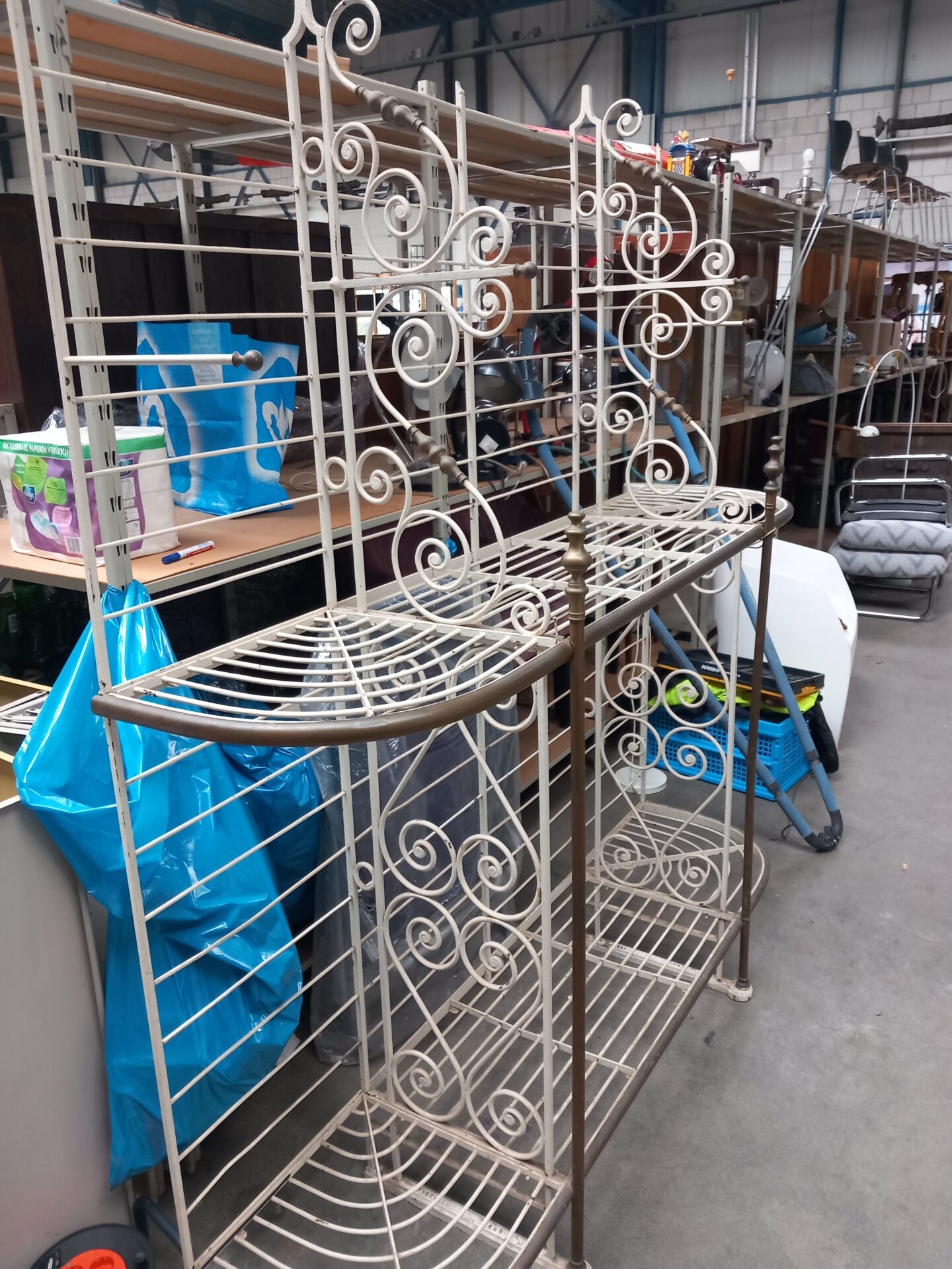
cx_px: 476
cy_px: 634
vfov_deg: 65.3
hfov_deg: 51.4
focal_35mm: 27
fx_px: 990
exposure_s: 1/33.3
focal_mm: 4
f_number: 1.8
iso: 200
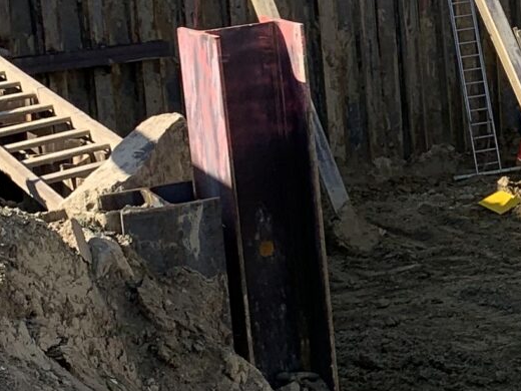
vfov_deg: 11.6
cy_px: 111
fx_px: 1927
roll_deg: +2.1
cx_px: 928
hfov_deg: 13.8
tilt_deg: -12.8
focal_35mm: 128
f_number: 1.8
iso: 25
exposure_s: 1/1610
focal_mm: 4.25
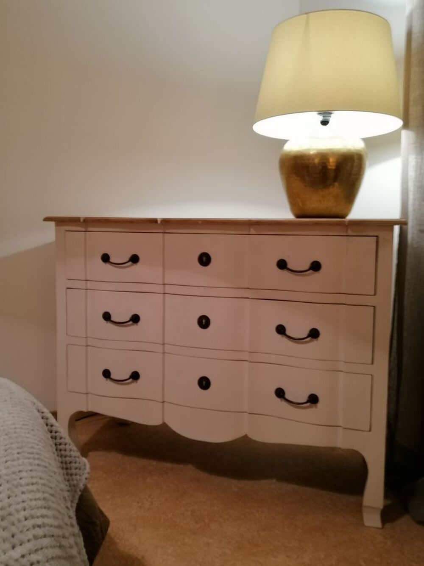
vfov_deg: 61.7
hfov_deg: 48.2
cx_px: 212
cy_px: 283
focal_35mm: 29
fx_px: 474
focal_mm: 4.75
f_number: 1.8
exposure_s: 1/25
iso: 320
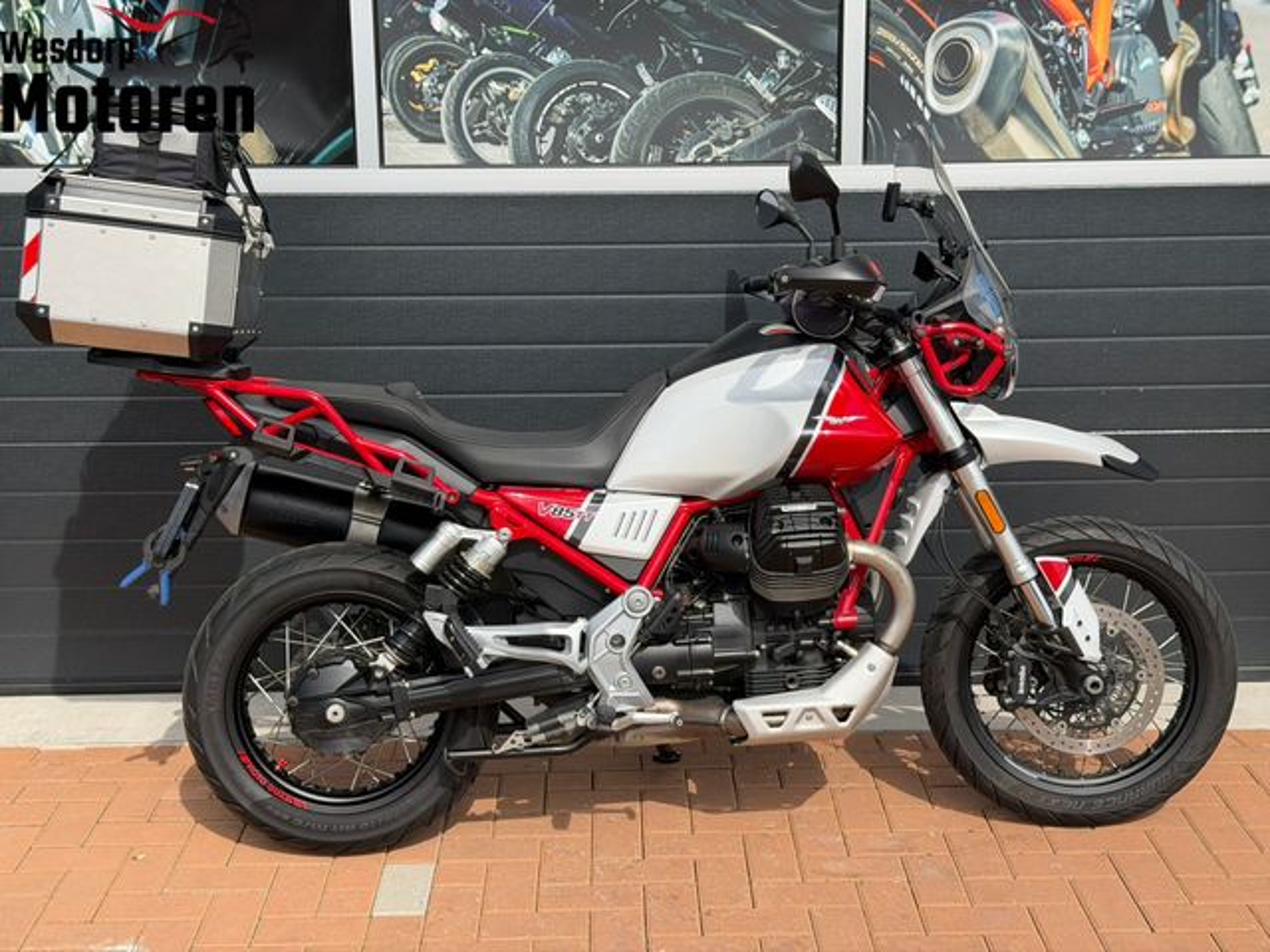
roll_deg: +0.5
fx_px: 1761
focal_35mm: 48
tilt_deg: -12.7
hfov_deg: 39.7
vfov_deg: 30.3
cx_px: 635
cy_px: 476
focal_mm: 6.76
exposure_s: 1/2865
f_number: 1.78
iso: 80
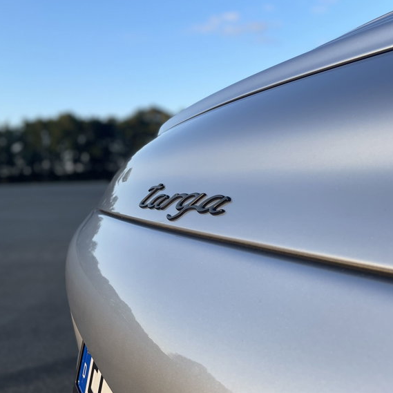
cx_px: 191
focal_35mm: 31
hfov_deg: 52.5
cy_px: 196
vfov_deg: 52.5
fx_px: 398
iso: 50
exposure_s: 1/1092
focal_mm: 4.2
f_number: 1.6
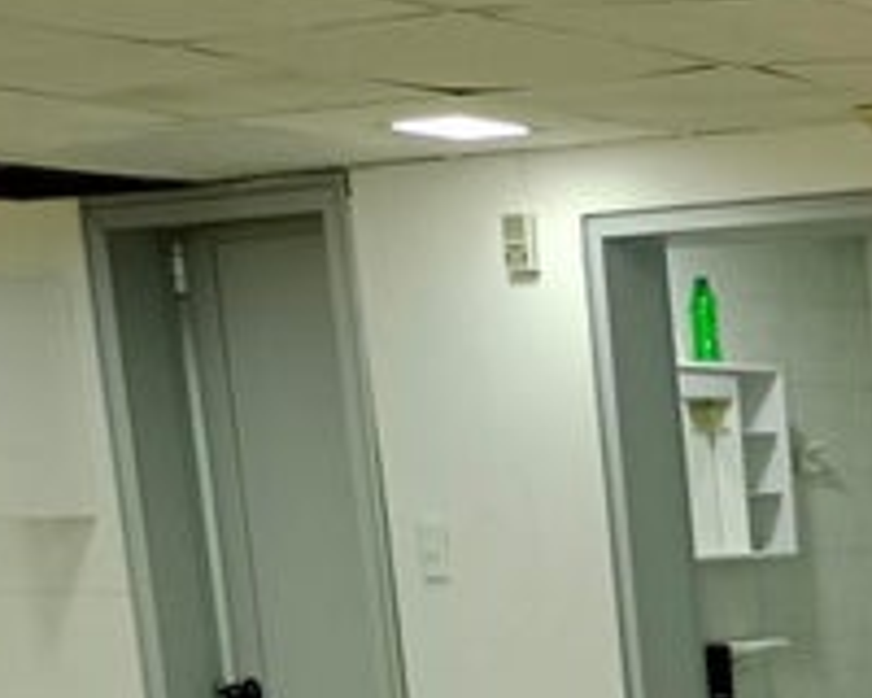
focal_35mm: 104
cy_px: 1126
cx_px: 1519
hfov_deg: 16.0
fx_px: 2684
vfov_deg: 13.7
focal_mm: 4.71
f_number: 1.79
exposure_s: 1/50
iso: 655
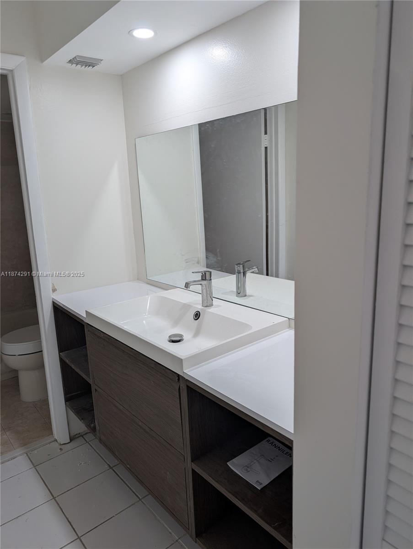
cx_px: 206
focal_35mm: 24
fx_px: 381
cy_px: 274
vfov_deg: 71.5
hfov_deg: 56.9
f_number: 1.68
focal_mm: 6.9
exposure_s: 1/275
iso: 157
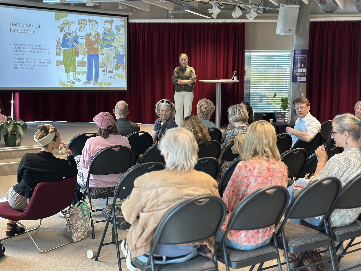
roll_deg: -1.0
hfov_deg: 39.7
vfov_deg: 30.3
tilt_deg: -6.7
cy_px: 136
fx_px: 501
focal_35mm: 48
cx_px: 180
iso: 160
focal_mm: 6.86
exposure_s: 1/60
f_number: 1.78
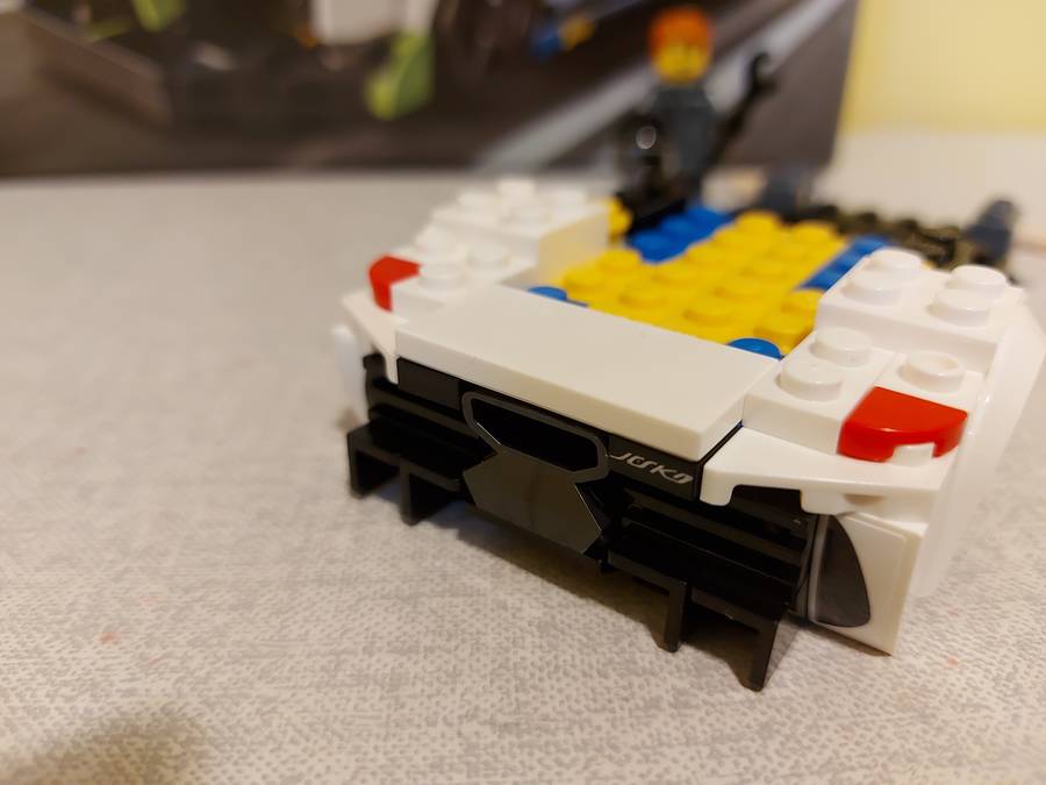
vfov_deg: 56.8
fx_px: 725
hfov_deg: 71.6
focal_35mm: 24
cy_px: 392
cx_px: 523
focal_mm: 5.23
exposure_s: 1/25
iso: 320
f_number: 1.8
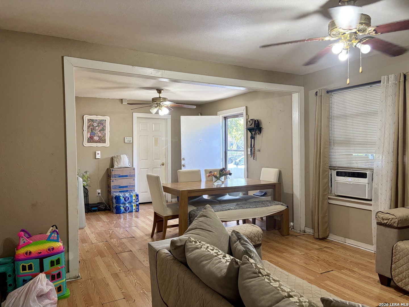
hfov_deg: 67.3
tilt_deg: -1.6
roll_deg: +0.4
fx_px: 307
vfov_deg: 53.1
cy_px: 154
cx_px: 204
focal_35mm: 26
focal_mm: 5.96
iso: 125
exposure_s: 1/60
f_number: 1.6
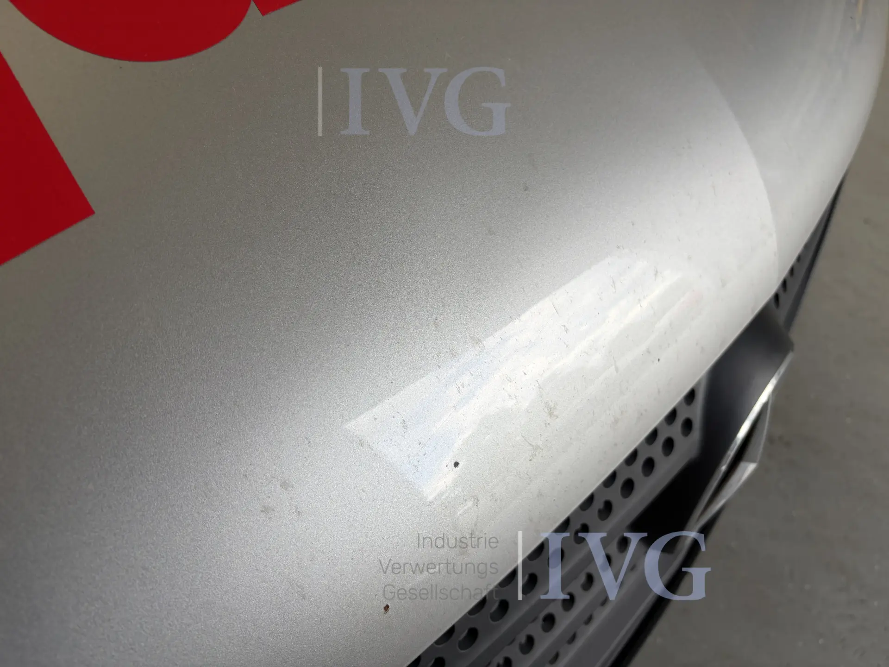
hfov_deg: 67.3
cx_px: 444
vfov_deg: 53.1
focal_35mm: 26
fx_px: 668
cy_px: 334
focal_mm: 5.96
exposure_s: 1/419
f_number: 1.6
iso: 50
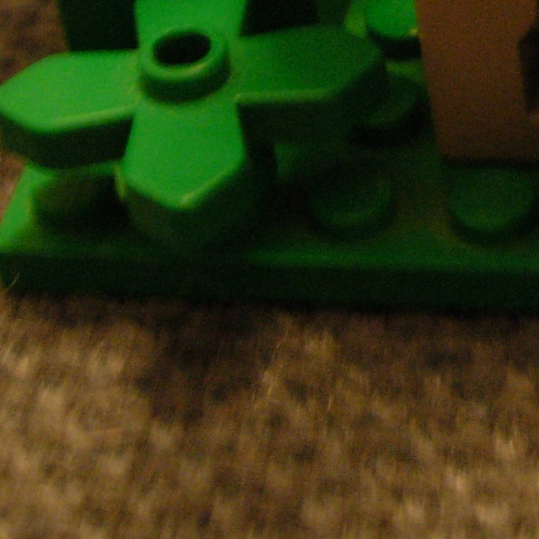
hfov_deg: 10.9
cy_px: -338
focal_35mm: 151
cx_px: 928
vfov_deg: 11.0
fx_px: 2660
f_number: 2.7
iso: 200
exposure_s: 1/2.6
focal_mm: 7.5
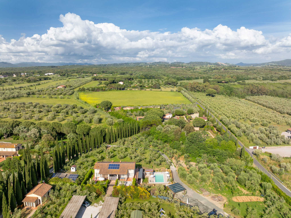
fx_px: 202
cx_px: 146
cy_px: 109
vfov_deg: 56.8
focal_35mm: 24
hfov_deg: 71.6
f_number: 5.6
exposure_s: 1/320
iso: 100
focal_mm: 12.29
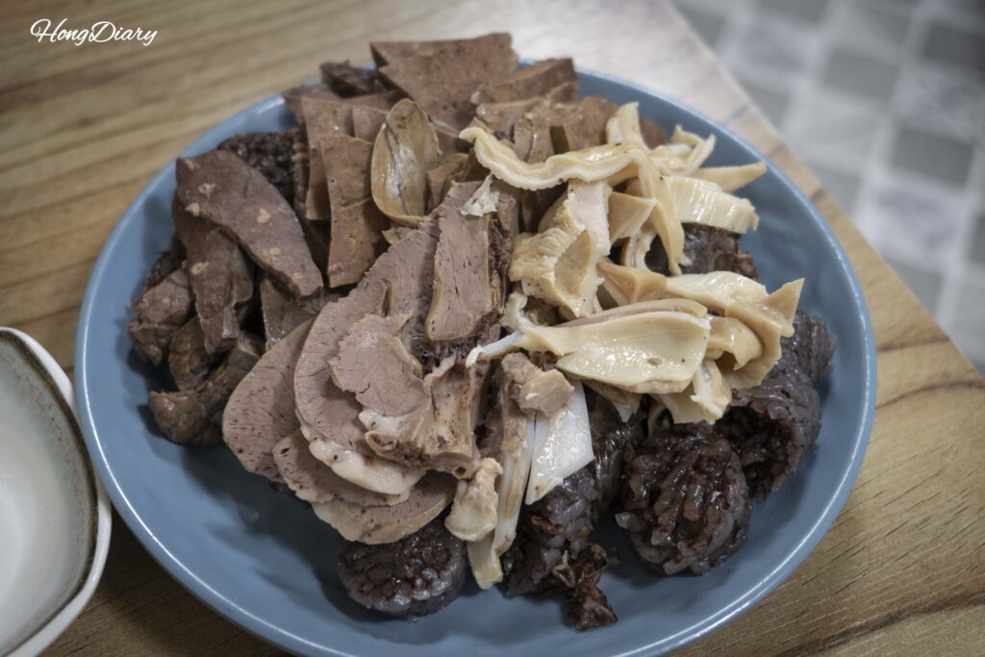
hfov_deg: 41.9
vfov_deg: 28.7
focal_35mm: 47
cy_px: 328
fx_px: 1286
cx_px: 492
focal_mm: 47
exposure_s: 1/60
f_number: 5.6
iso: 1250
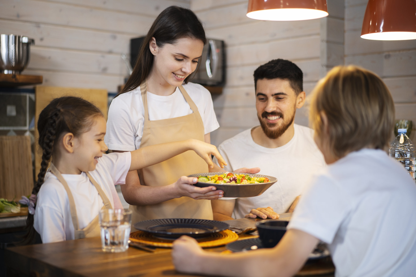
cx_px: 208
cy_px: 138
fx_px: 636
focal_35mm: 55
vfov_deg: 24.6
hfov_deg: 36.2
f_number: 2
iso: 320
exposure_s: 1/100
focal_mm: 55
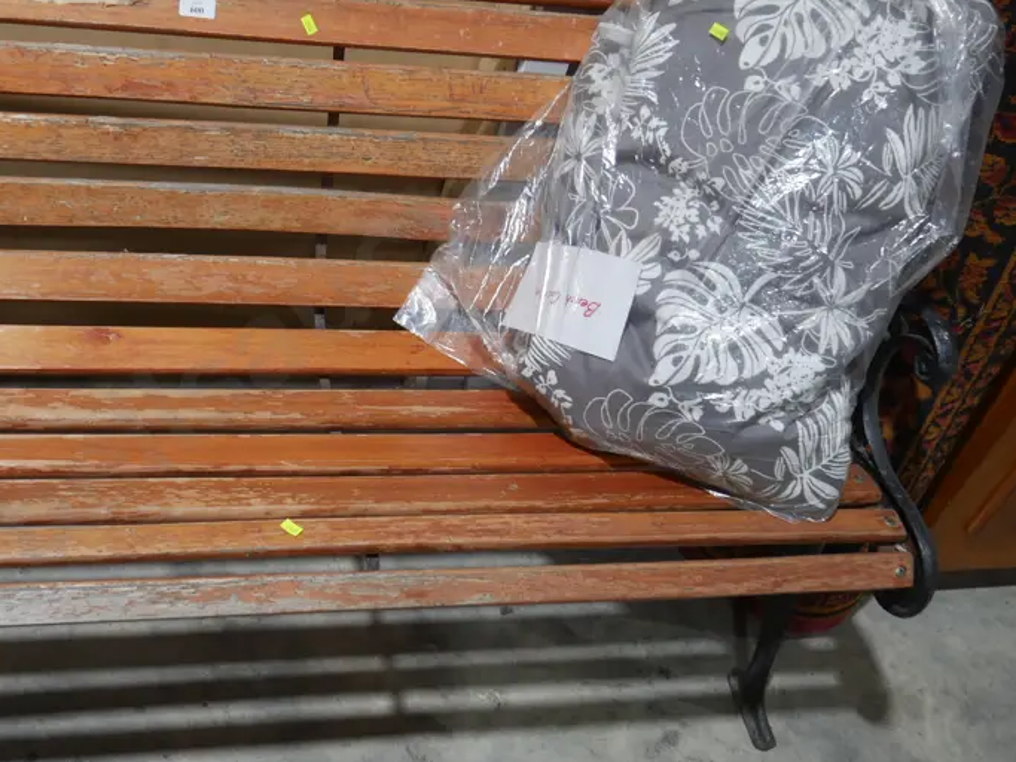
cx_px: 339
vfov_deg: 34.2
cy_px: 296
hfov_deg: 44.2
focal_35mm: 42
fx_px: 1233
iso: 250
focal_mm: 14
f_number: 3.5
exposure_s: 1/60
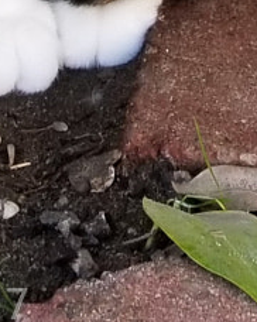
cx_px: 137
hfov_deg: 8.7
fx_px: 1695
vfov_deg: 8.6
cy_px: -715
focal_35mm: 178
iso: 80
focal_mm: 4.25
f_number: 1.7
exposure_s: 1/60
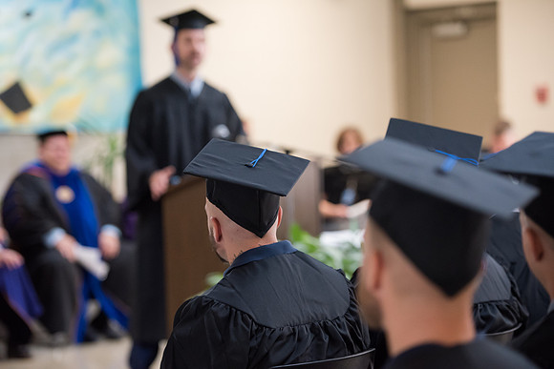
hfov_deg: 17.6
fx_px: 1785
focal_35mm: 116
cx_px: 277
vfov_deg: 11.8
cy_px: 184
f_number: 2.8
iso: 4000
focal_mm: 116
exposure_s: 1/200
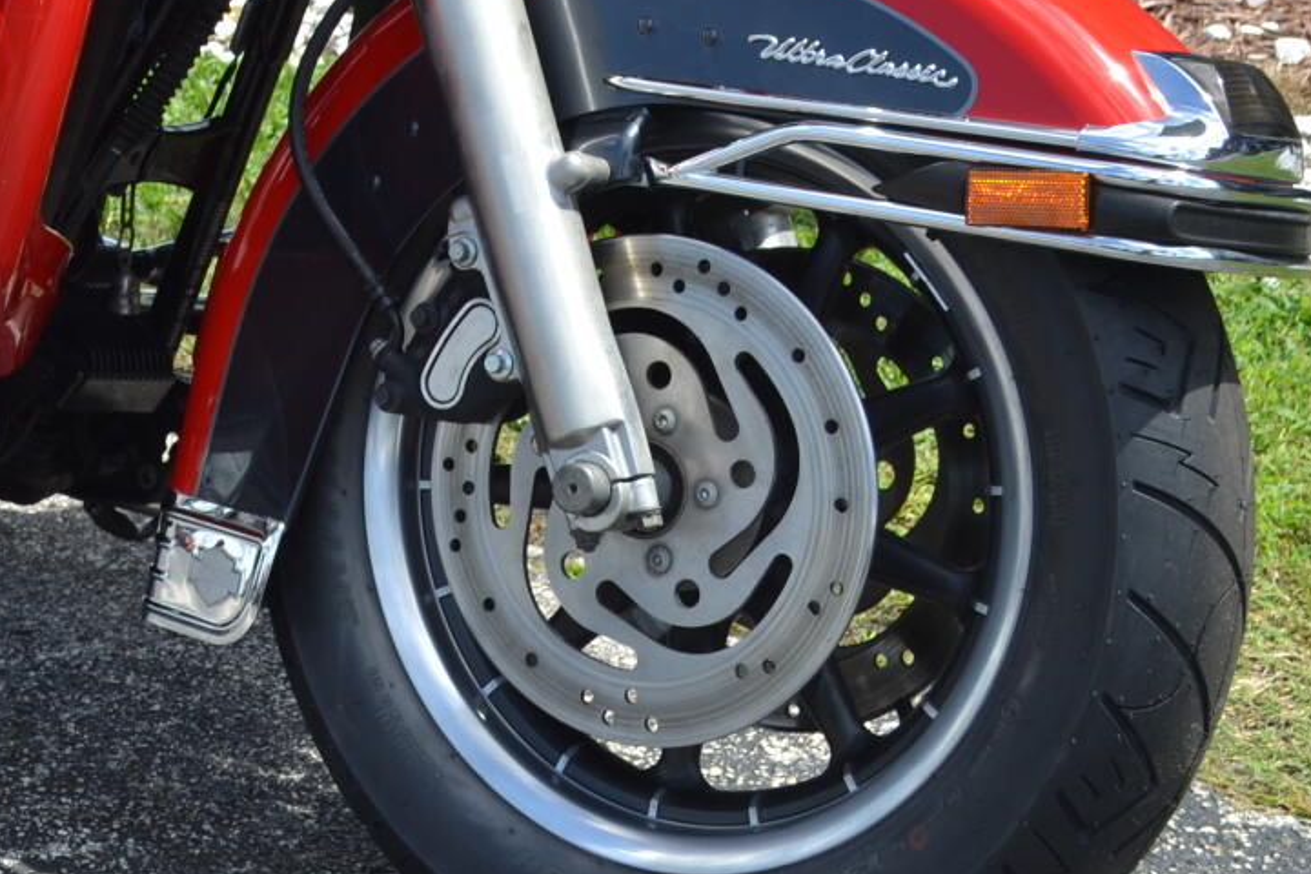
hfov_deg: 19.6
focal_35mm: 100
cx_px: -91
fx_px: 3641
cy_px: -121
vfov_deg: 13.4
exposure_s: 1/200
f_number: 7.1
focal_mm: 24
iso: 100
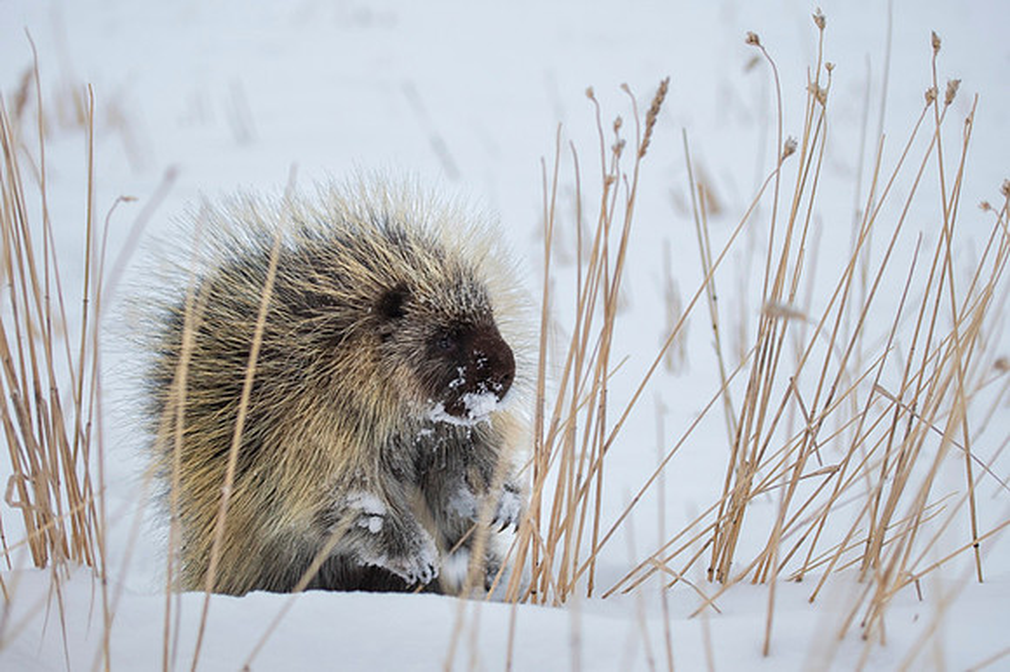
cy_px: 374
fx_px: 2475
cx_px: 476
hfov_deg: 23.1
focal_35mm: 88
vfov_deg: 15.5
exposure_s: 1/80
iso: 1000
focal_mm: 70
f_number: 3.2
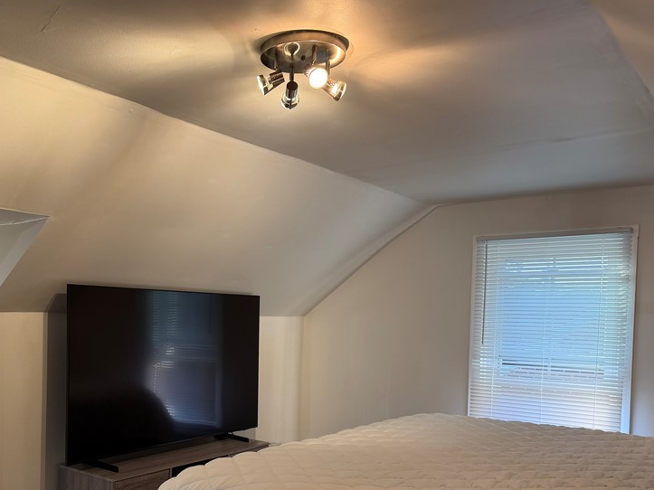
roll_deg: -1.3
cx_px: 219
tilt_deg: -2.1
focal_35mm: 34
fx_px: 642
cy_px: 337
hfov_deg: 52.9
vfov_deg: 41.1
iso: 160
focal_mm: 6.76
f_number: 1.78
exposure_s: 1/120
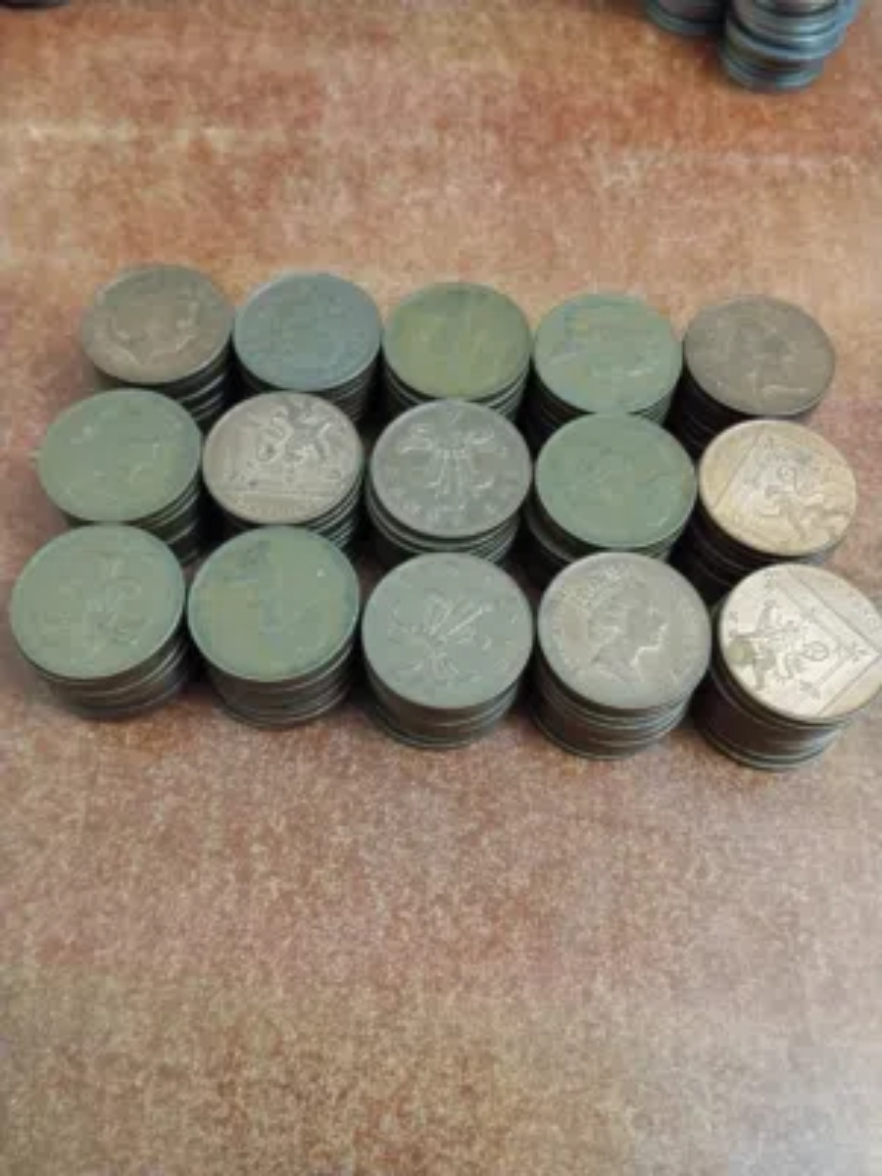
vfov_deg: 61.7
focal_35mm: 29
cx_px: 441
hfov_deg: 48.2
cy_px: 588
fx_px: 985
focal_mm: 4.22
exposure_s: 1/20
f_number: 1.8
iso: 1600
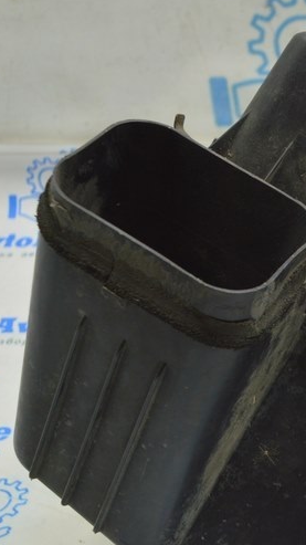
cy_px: 355
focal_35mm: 88
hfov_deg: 13.4
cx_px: 359
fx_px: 1272
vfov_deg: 24.1
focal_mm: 27
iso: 400
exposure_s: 1/20
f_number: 5.6
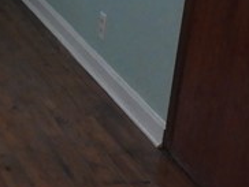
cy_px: 53
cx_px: 41
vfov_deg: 11.0
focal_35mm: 135
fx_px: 972
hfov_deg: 14.5
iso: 400
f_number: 3.3
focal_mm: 4.3
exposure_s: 1/20
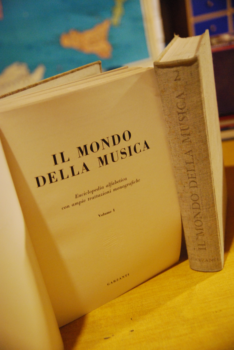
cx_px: 117
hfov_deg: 30.9
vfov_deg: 44.9
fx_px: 423
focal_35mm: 44
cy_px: 175
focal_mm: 29
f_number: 3.2
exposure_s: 1/60
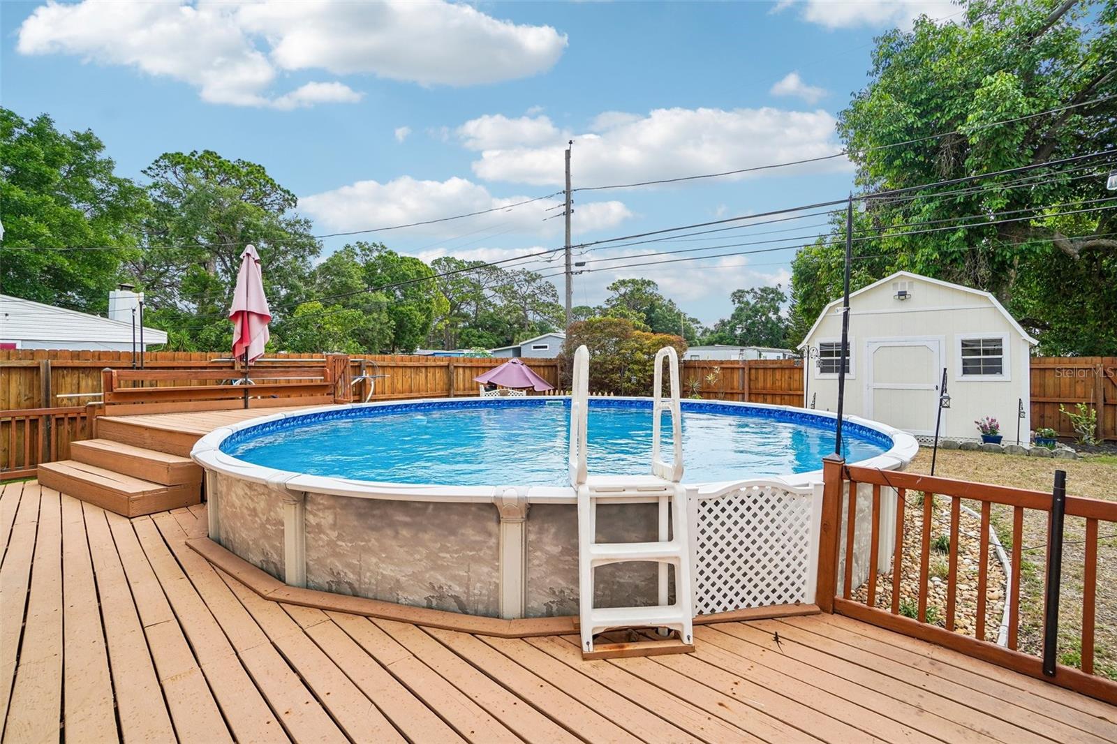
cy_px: 372
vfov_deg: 77.3
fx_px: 465
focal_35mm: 15
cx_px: 558
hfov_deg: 100.4
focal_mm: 10
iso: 100
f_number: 8
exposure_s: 1/200
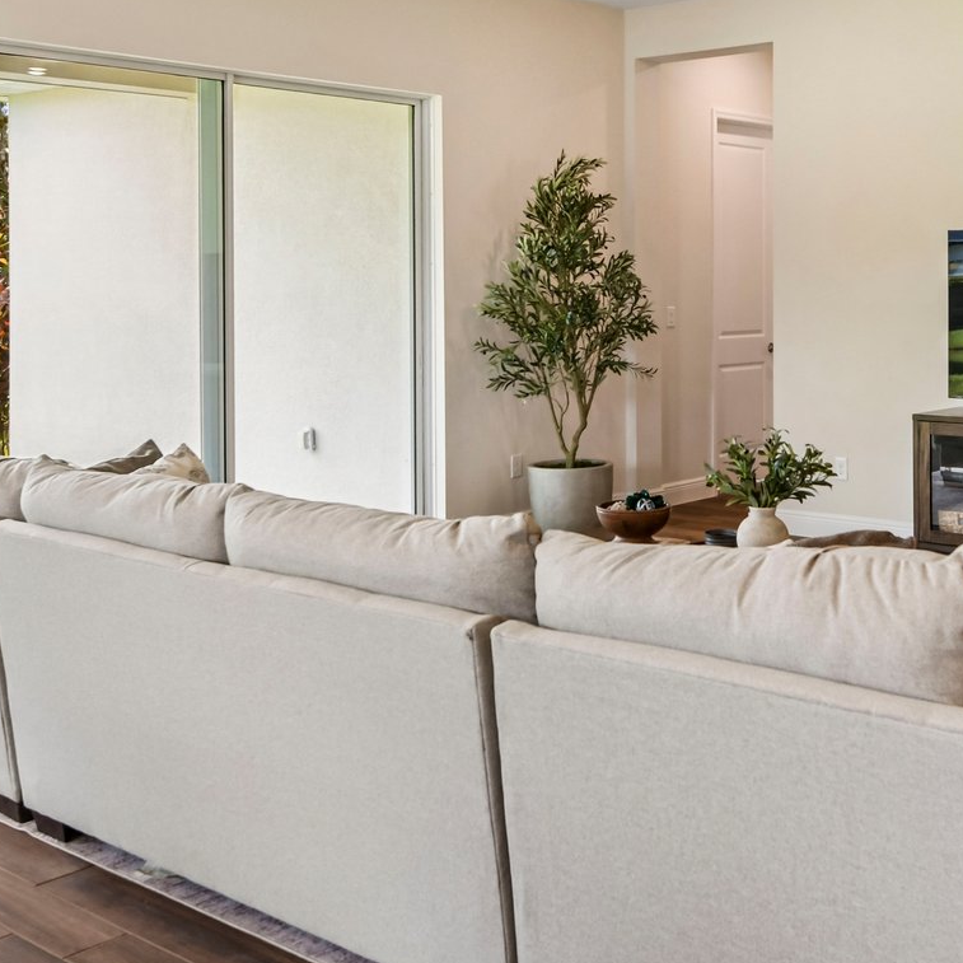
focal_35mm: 46
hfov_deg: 36.3
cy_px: 293
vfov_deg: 36.3
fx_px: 1448
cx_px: 673
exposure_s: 1/50
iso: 400
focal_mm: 20
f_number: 8
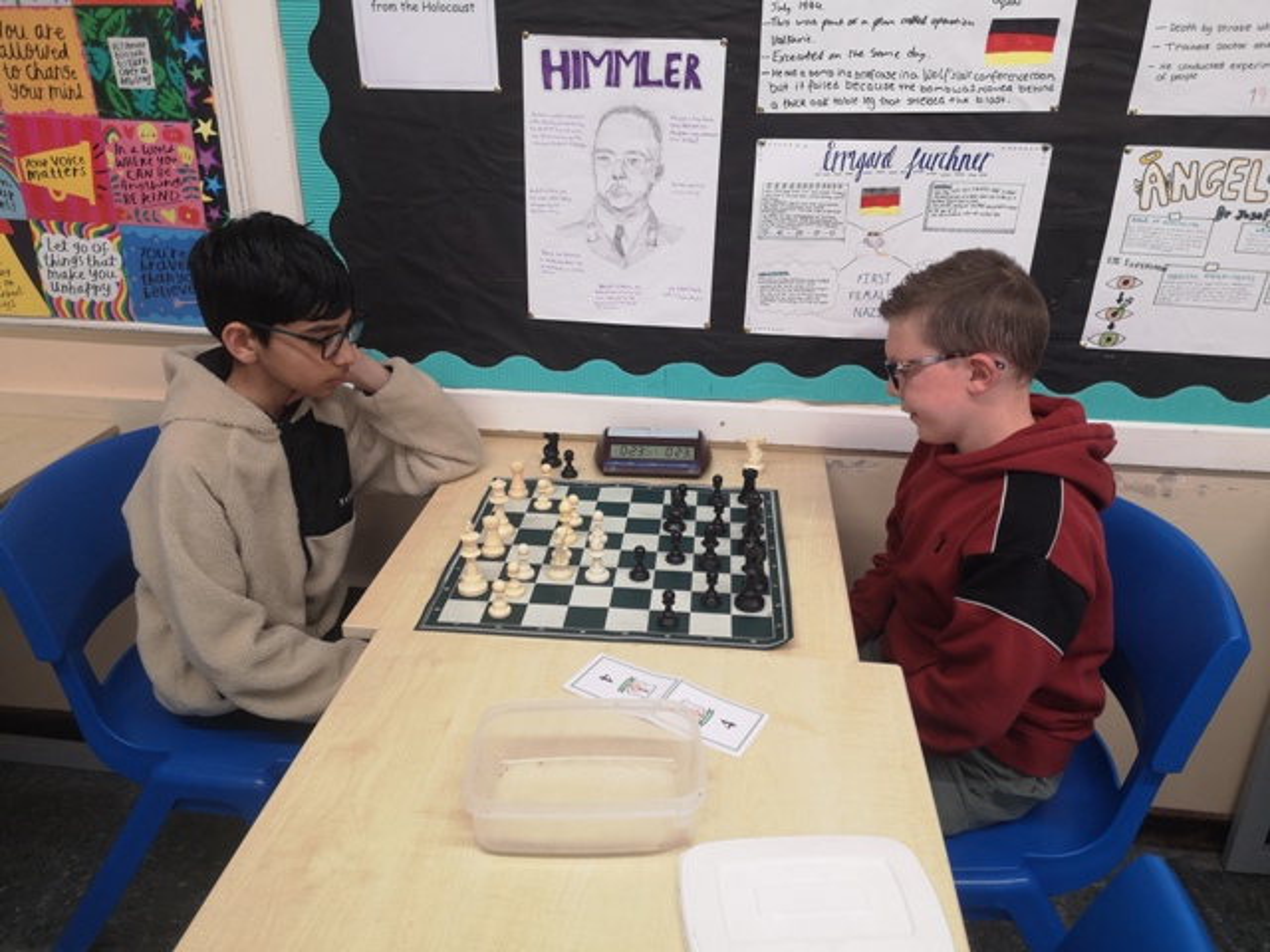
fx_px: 991
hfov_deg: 65.3
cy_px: 476
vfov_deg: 51.4
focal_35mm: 27
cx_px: 635
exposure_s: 1/100
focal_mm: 3.95
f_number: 1.8
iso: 100
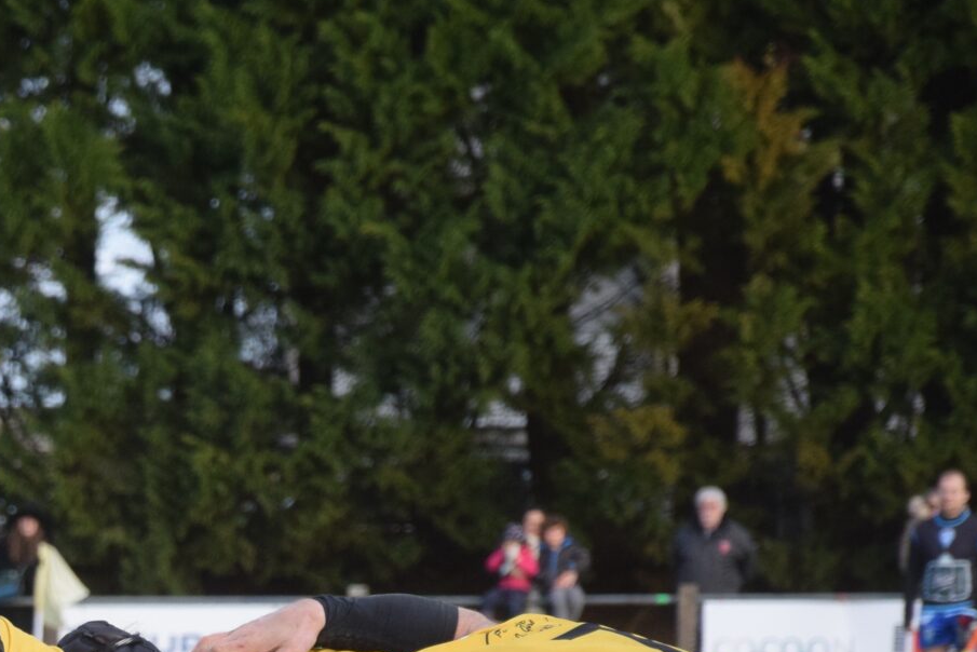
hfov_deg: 4.6
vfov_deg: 3.1
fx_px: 12091
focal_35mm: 445
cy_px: 793
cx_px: -272
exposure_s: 1/500
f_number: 5.6
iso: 800
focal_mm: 105
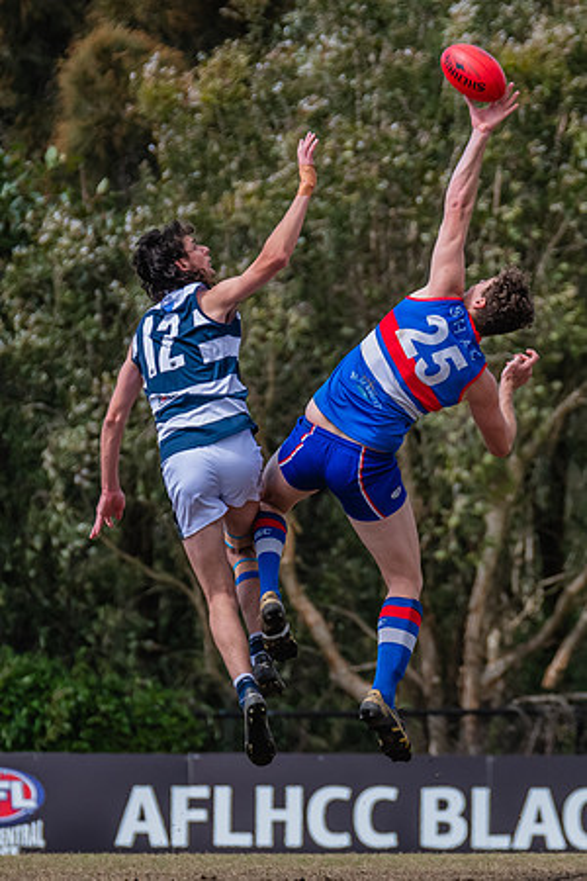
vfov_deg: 3.1
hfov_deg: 2.1
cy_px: 508
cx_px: 393
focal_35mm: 670
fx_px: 16377
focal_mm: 310
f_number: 6.3
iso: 800
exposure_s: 1/1600
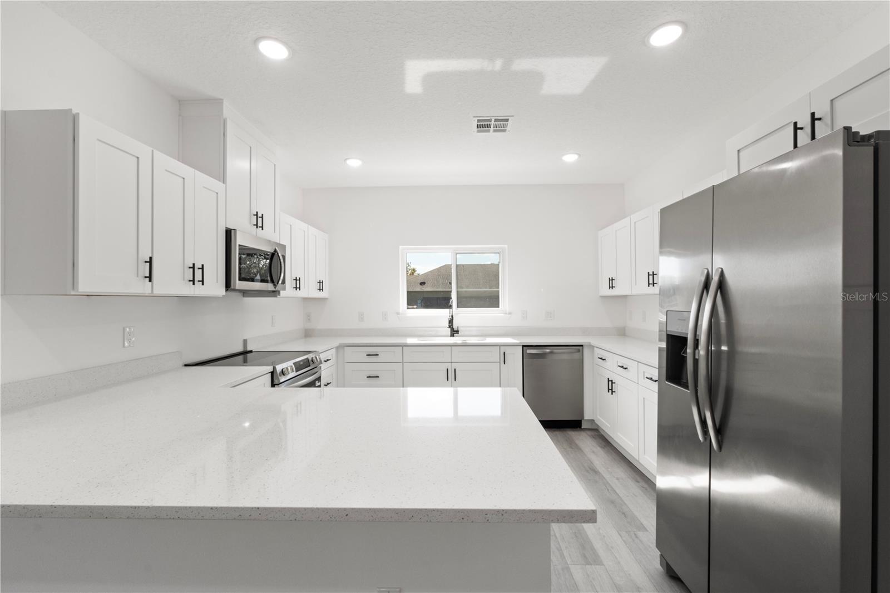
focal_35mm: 15
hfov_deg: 100.4
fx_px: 371
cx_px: 445
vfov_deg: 77.3
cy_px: 296
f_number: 16
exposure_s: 1/6
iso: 320
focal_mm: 10
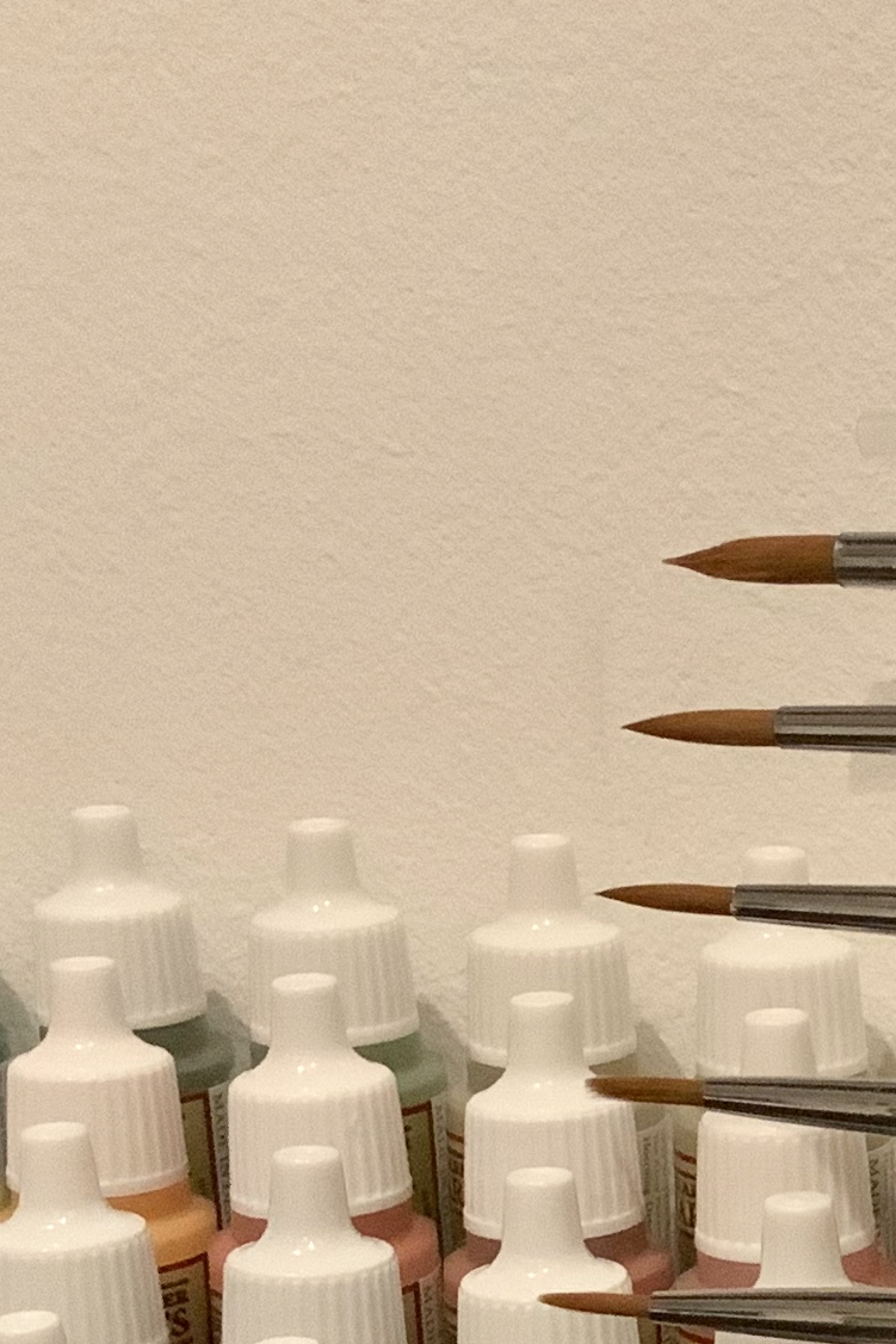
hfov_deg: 12.0
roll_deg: +1.0
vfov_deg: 18.7
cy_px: 1142
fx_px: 4030
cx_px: 1425
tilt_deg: -16.3
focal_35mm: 108
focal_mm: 3
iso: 250
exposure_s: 1/33
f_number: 1.8
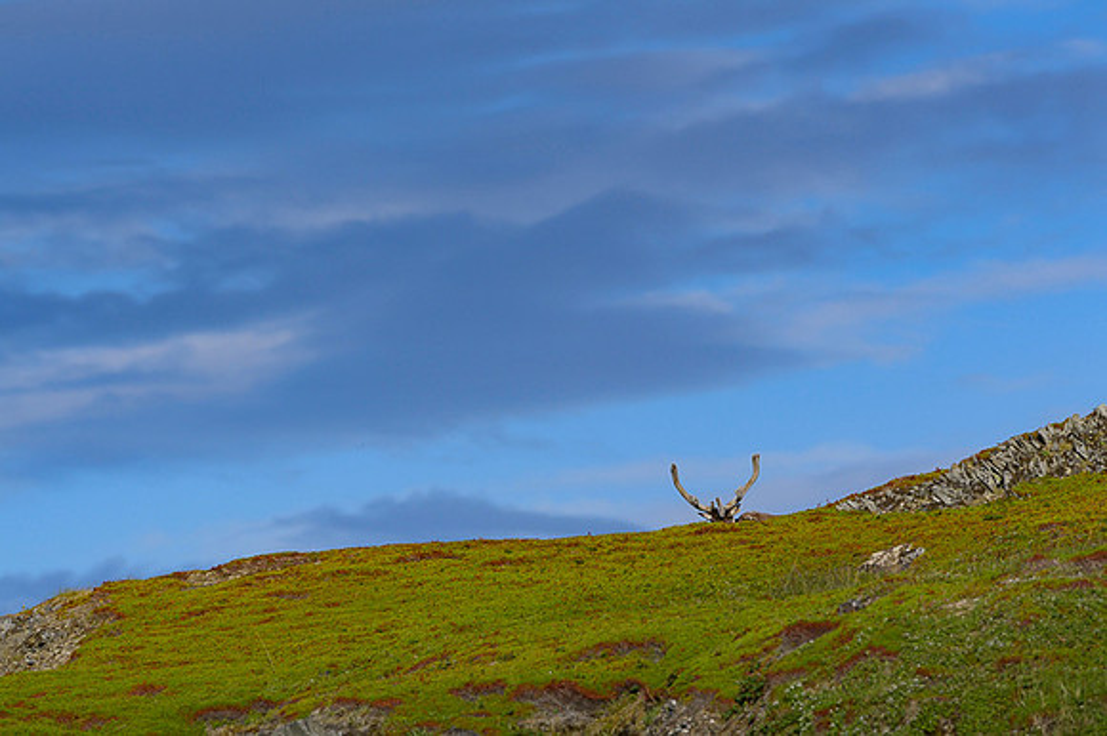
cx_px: 554
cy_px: 368
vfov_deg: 2.7
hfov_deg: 4.1
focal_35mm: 500
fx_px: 15366
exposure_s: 1/2500
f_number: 8
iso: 800
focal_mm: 500
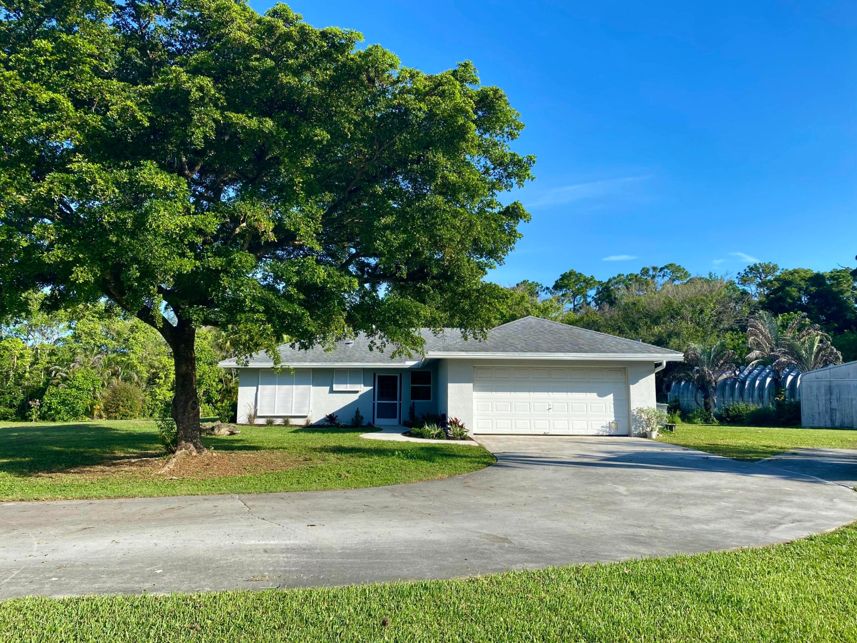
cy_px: 322
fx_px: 644
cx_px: 428
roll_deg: +1.1
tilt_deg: +5.8
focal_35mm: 26
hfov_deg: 67.3
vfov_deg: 53.1
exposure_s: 1/1543
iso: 32
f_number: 1.8
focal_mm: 4.25
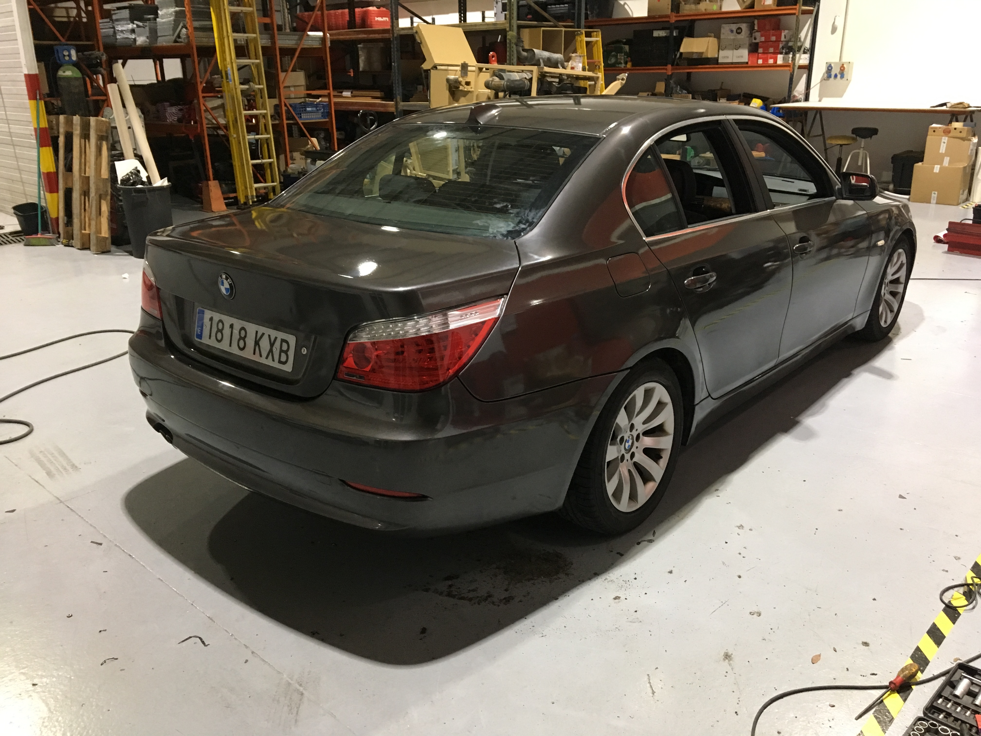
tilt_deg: -20.5
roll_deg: +1.5
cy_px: 368
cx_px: 490
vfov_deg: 48.2
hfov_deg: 61.7
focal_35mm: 29
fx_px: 822
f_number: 2.2
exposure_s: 1/20
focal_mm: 4.15
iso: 200
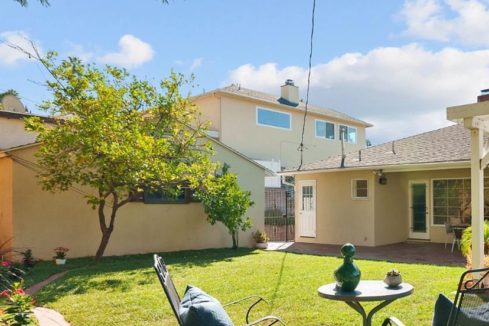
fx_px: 394
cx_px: 416
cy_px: 222
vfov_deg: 44.2
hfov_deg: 57.0
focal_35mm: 29
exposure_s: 1/400
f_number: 6.3
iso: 400
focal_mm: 16
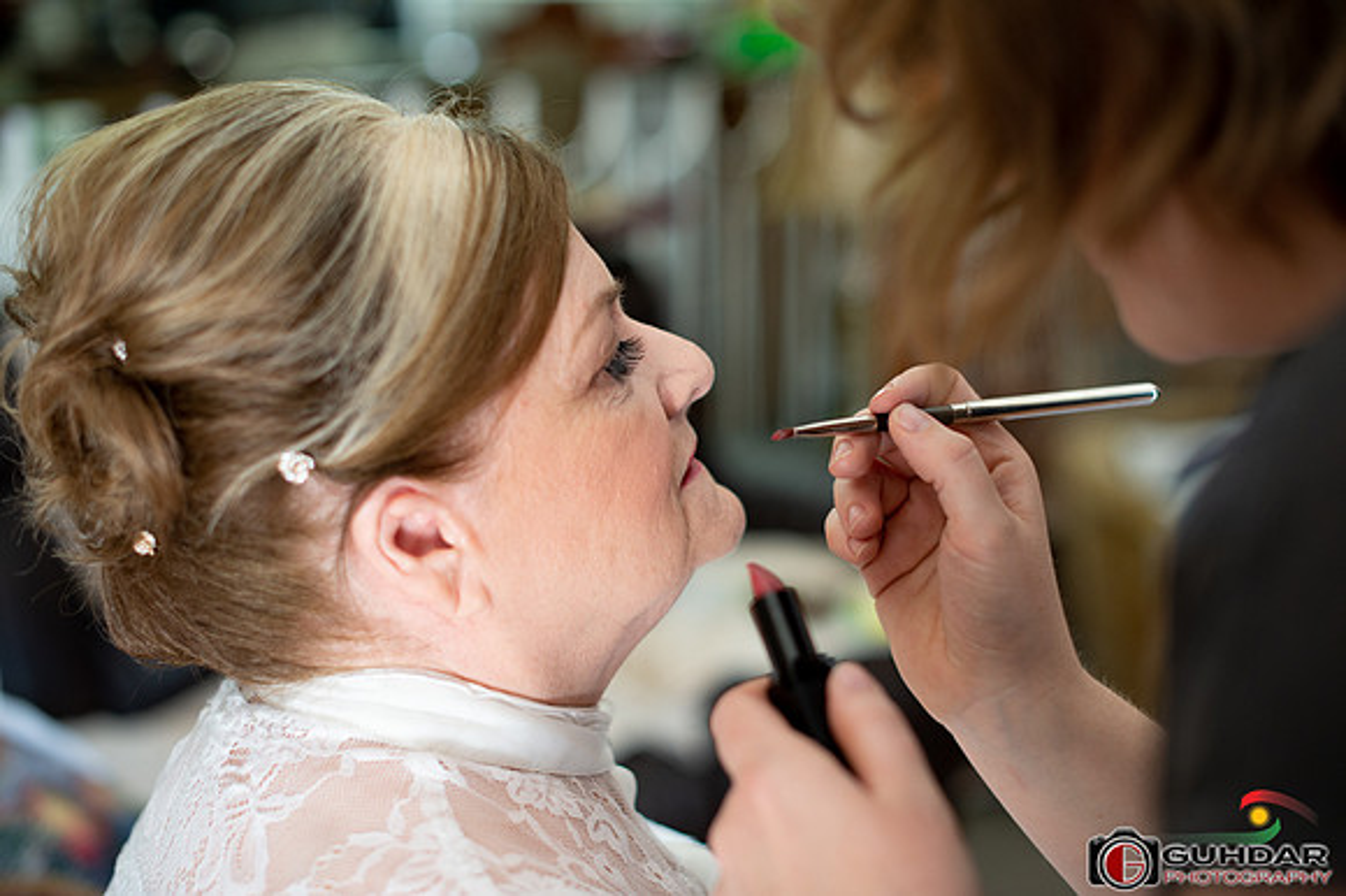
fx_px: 1868
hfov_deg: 39.6
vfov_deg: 27.0
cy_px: 448
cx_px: 673
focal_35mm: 50
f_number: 2
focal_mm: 50
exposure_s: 1/250
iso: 800
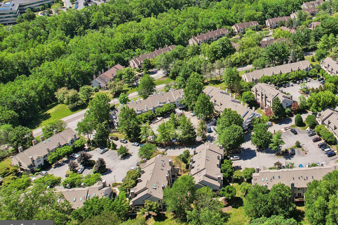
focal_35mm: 37
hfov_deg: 48.6
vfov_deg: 35.0
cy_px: 51
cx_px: 276
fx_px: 347
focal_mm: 8.4
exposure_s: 1/2500
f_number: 2.8
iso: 100
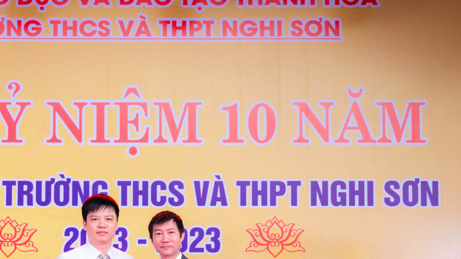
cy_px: 254
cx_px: 120
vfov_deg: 12.9
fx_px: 1137
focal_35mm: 93
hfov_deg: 22.7
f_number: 4
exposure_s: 1/250
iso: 500
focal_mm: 48
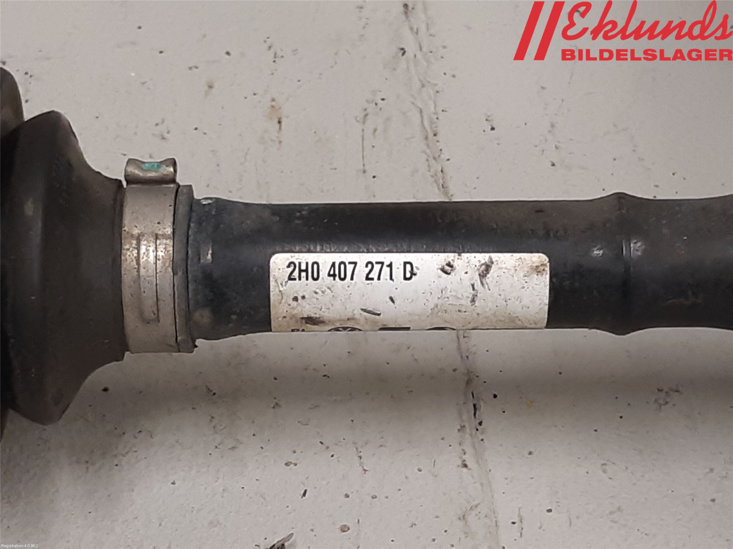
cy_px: 274
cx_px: 366
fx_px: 551
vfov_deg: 53.1
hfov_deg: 67.3
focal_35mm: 26
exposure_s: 1/50
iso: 125
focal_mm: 3.93
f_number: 1.7
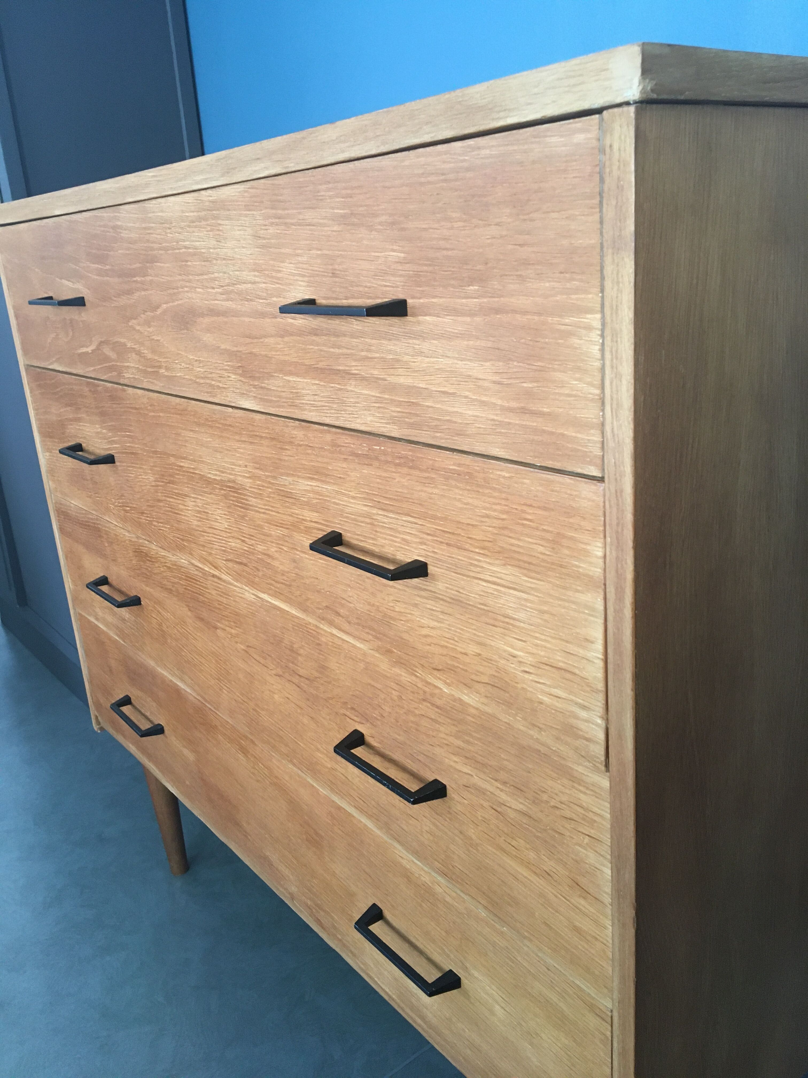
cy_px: 539
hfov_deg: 48.2
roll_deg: +5.2
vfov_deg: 61.7
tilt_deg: -17.8
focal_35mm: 29
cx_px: 404
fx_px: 903
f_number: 2.2
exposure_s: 1/30
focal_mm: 4.15
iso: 125
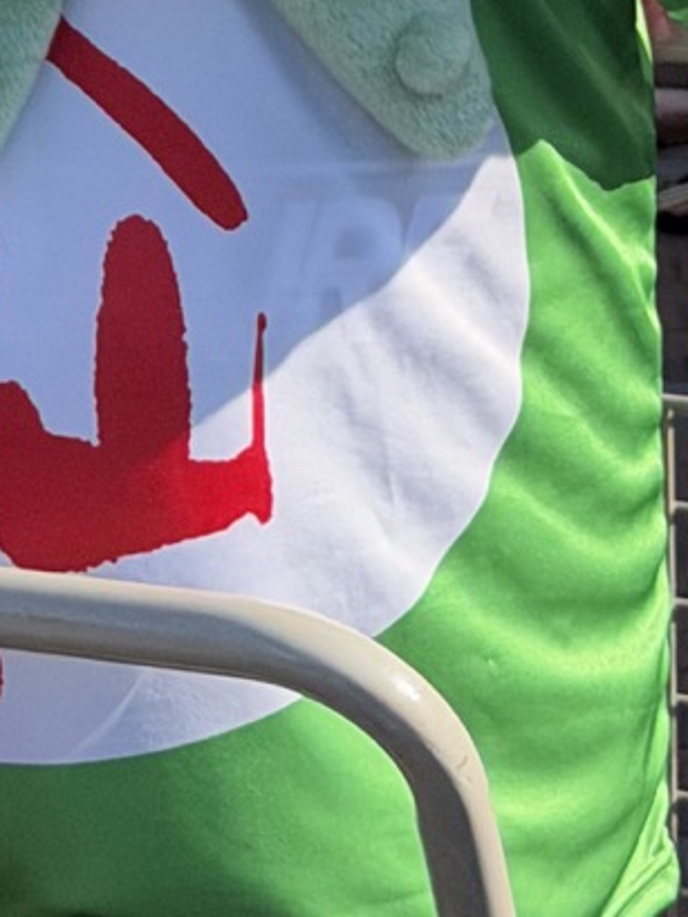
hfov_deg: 7.0
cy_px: -688
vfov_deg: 9.0
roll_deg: -0.3
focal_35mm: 211
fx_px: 5589
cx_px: 13
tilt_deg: -4.1
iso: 64
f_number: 1.78
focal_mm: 6.76
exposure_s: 1/4587
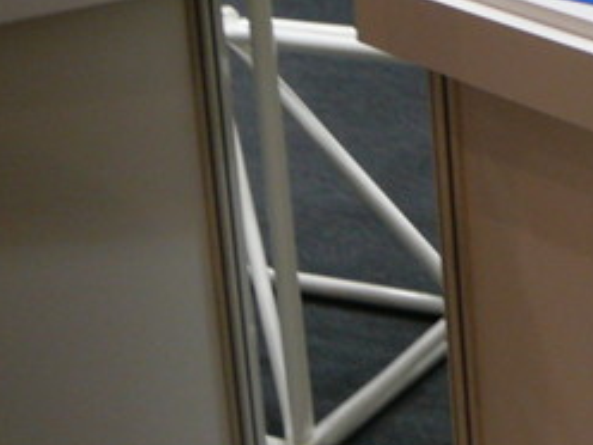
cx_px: 758
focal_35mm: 113
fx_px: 1936
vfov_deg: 13.0
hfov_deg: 16.5
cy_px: 45
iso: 100
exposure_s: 1/30
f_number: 2.8
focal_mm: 5.2
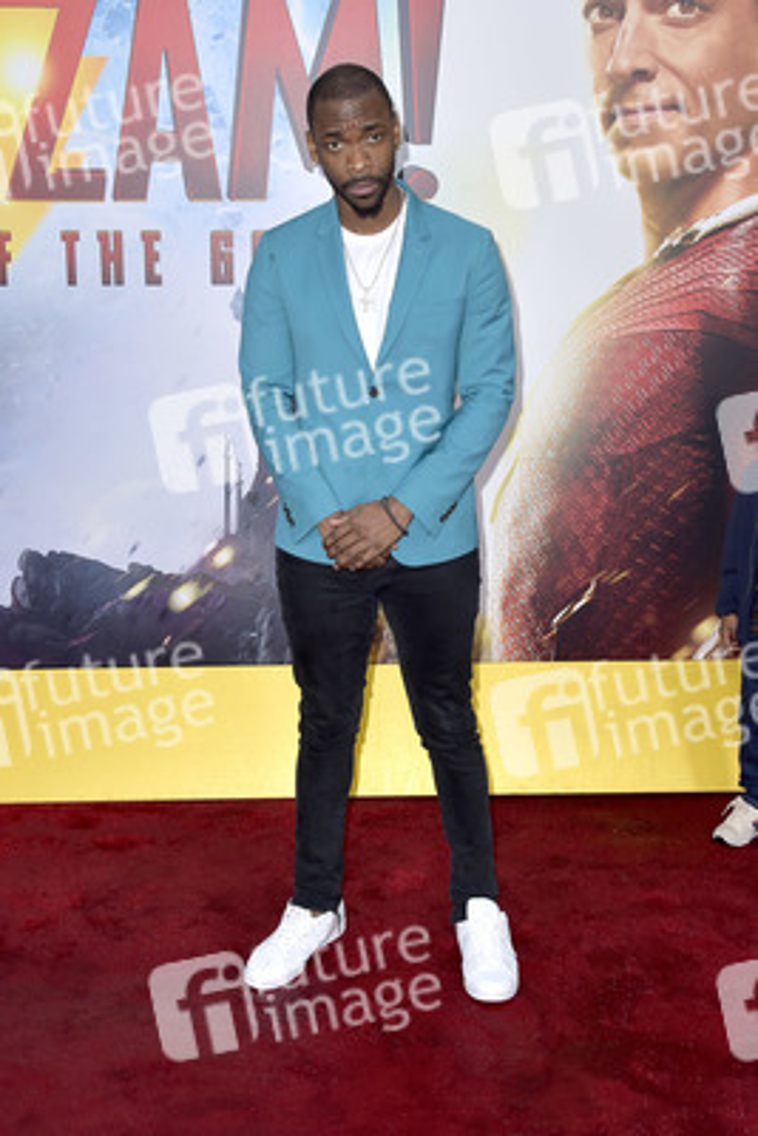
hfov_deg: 31.9
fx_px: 1325
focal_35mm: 42
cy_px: 568
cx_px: 379
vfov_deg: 46.4
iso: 400
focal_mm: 42
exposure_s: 1/250
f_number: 6.3
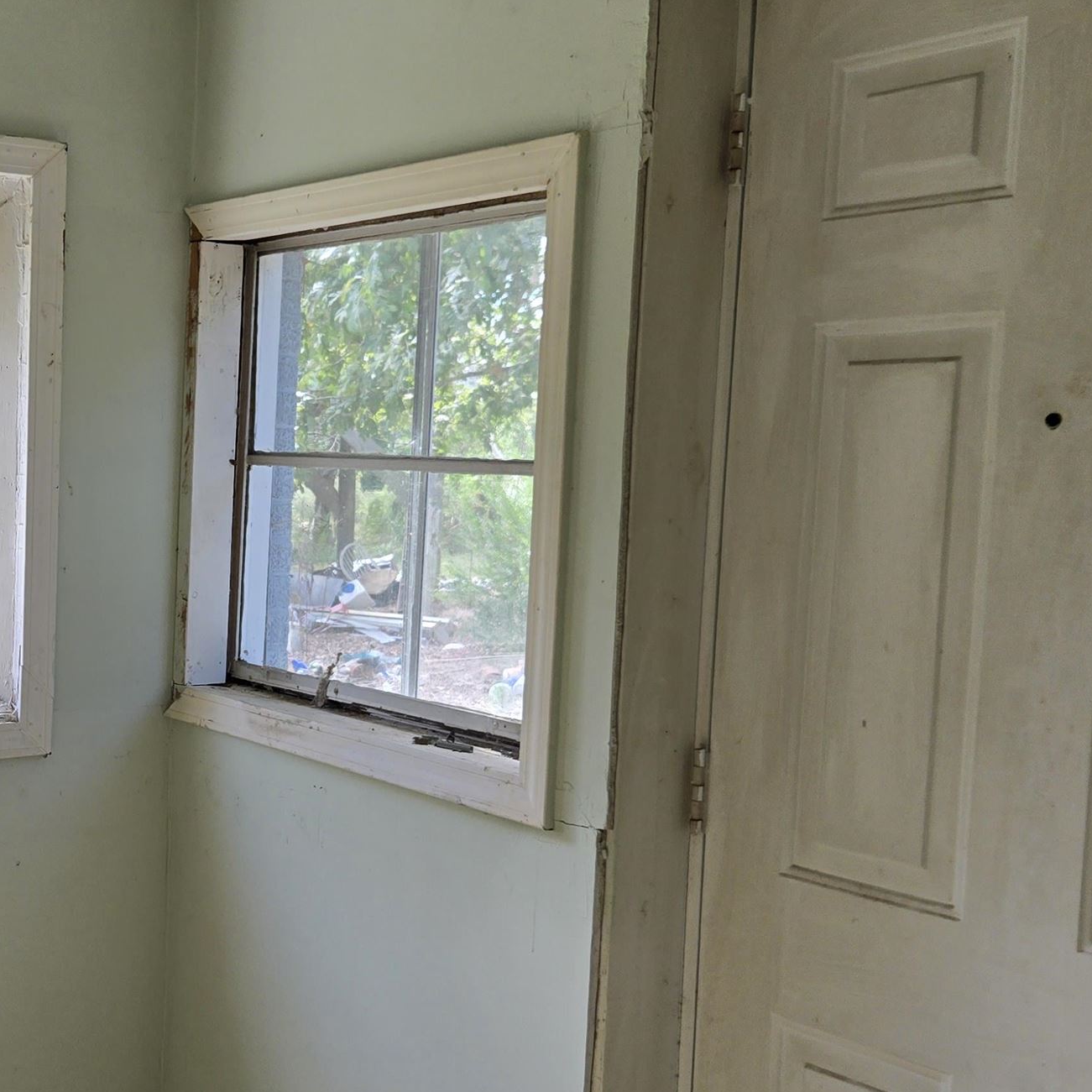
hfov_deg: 33.5
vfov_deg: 35.3
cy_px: 587
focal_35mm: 48
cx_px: 106
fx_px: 1713
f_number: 1.8
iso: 32
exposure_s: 1/180
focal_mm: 5.4
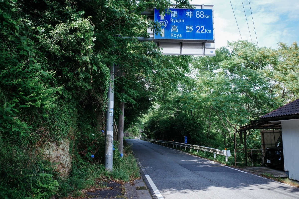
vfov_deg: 46.4
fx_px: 233
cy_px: 100
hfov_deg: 65.5
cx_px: 150
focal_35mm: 28
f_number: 5
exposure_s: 1/160
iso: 200
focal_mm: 18.3
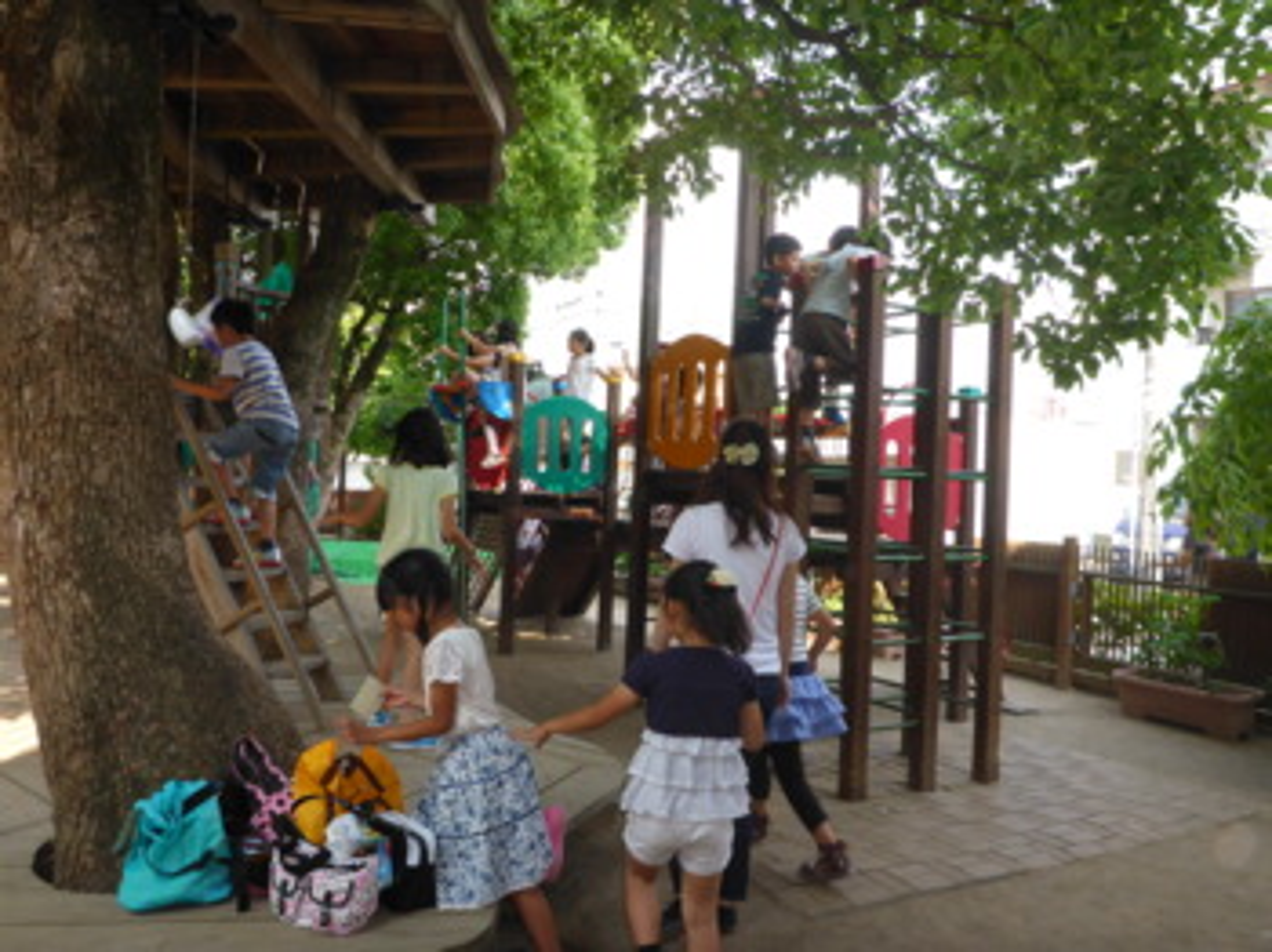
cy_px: 476
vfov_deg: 49.7
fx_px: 1028
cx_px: 636
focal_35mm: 28
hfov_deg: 63.5
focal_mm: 4.9
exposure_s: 1/125
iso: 100
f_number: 3.3
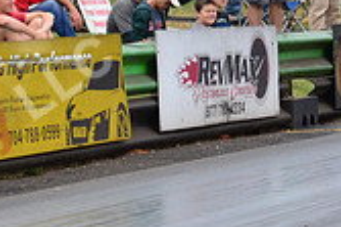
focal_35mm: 286
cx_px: -239
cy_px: 299
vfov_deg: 4.8
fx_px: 2704
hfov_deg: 7.1
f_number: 11
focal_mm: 55
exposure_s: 1/500
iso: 1000
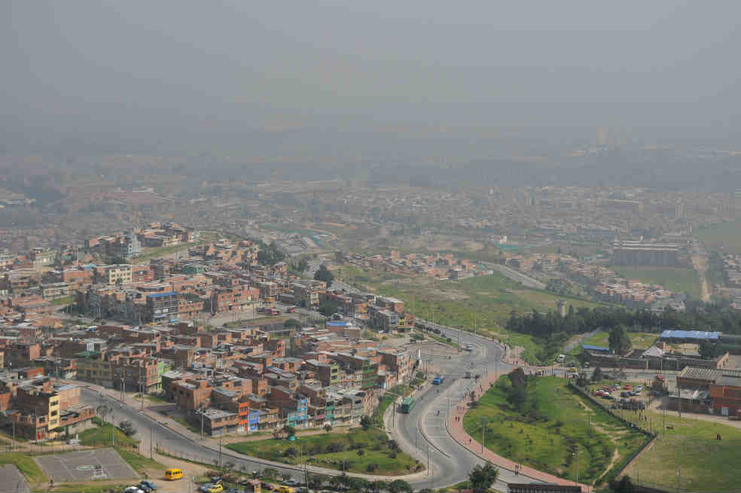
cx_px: 370
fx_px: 1234
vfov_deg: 22.6
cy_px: 246
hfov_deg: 33.4
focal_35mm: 60
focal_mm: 40
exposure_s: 1/1000
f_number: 4
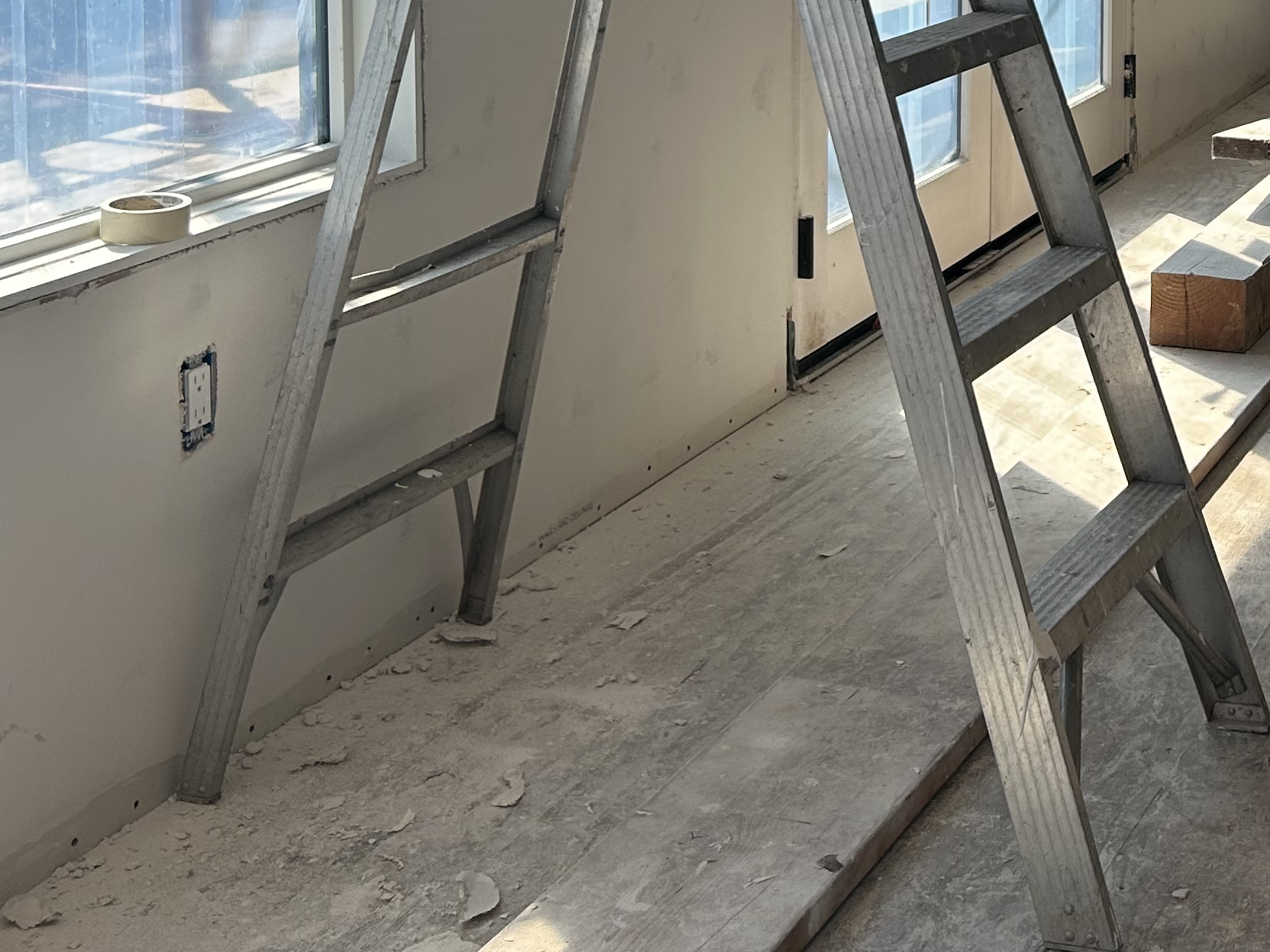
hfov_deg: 28.6
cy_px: -176
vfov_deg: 21.7
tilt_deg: -3.2
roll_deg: -0.7
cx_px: 1309
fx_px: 2311
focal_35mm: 63
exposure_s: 1/1000
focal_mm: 5.7
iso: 50
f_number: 1.5
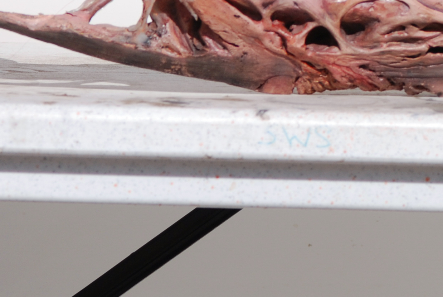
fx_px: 6069
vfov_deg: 2.8
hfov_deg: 4.2
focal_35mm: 493
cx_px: 589
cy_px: 25
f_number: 7.1
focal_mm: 105
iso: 100
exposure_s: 1/800
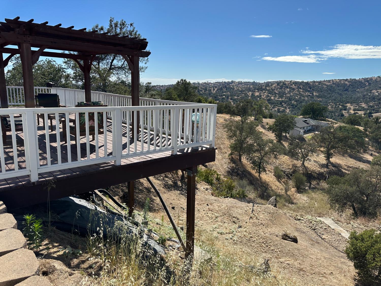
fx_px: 264
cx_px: 190
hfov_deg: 71.6
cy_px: 143
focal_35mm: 24
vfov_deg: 56.8
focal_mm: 6.86
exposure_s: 1/5525
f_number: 1.78
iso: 80
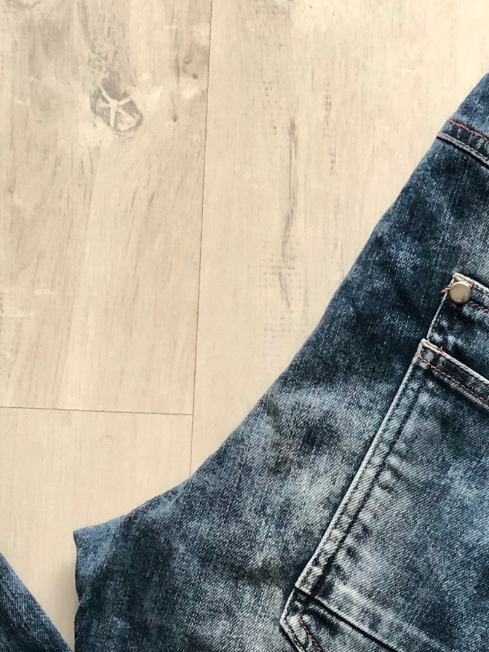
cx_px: 400
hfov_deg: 12.6
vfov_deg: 16.5
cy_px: 662
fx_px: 2204
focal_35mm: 117
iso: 100
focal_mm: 6
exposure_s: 1/40
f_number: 2.4
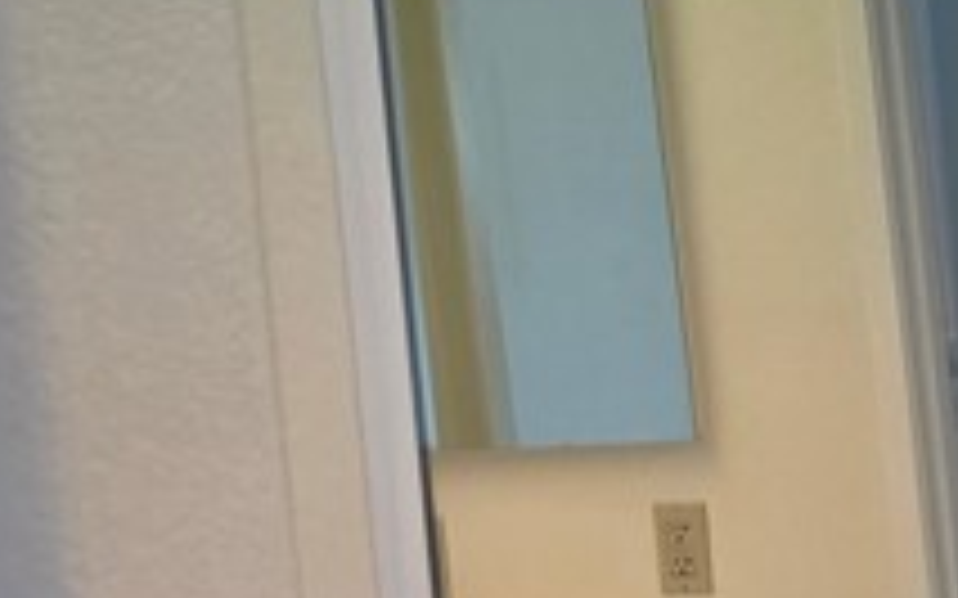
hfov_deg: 16.4
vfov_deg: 11.0
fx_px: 3054
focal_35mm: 117
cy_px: 656
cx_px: 1412
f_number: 1.7
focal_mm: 6.3
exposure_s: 1/120
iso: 160
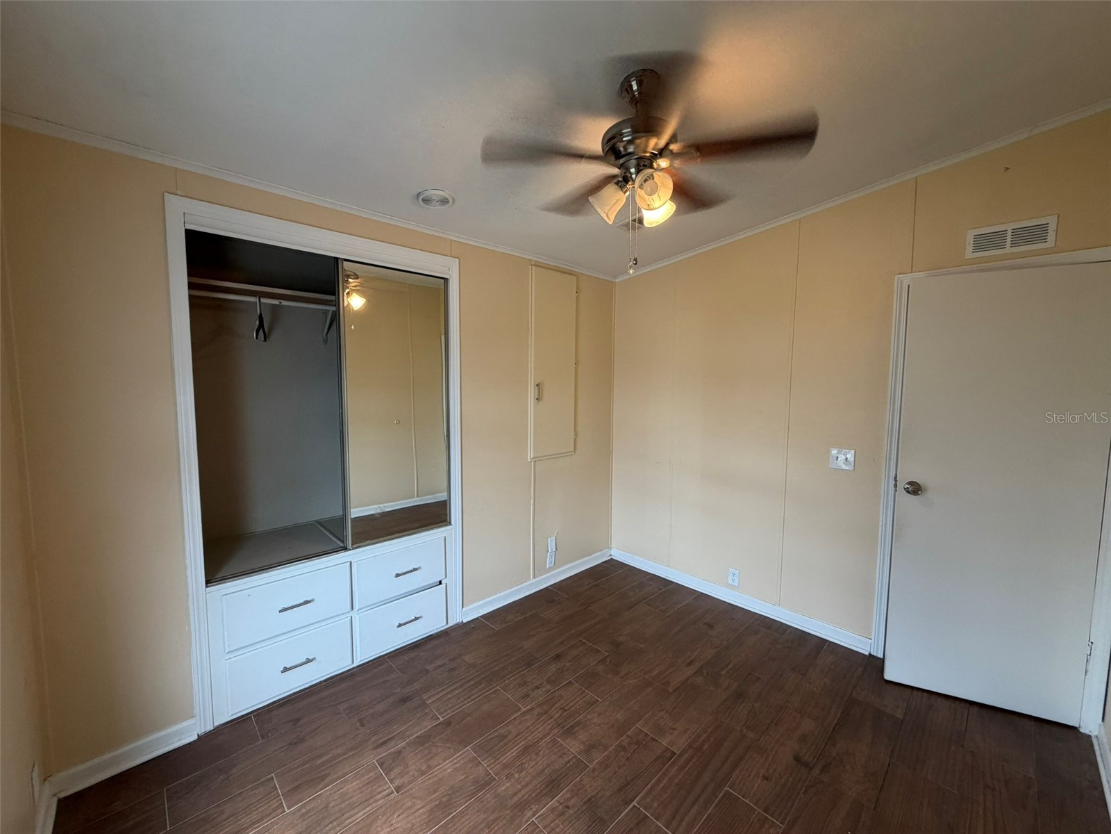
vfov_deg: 85.7
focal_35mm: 14
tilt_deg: -6.2
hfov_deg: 102.1
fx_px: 449
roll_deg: -0.2
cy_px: 417
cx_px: 556
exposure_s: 1/60
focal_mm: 2.22
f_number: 2.2
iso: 200
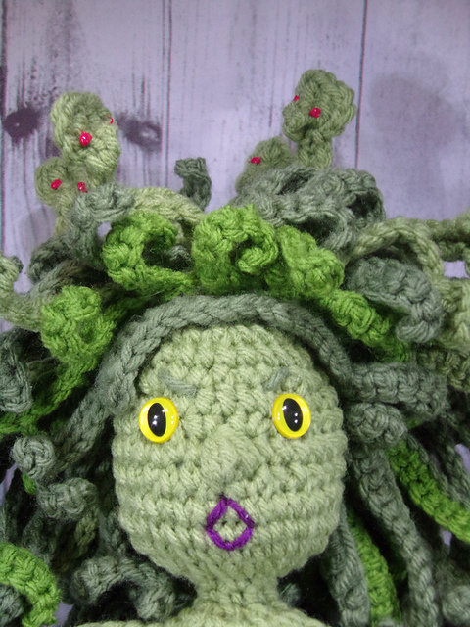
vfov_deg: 27.8
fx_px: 1267
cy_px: 314
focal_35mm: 70
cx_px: 235
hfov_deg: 21.0
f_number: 4.9
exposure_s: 1/17
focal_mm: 12.5
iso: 486
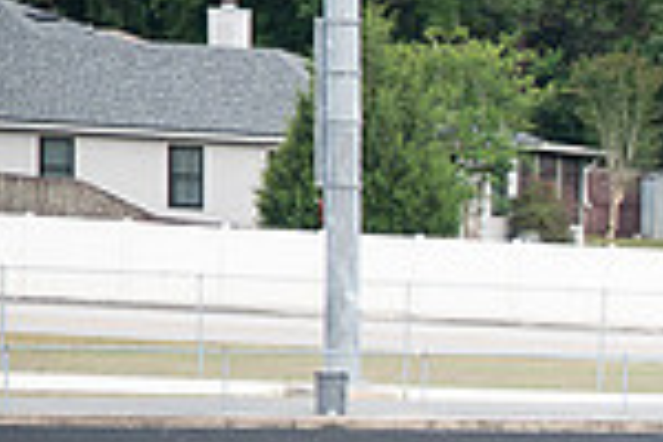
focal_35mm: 469
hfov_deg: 4.3
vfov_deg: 2.9
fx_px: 8637
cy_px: 796
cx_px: 1663
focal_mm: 82
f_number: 4
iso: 100
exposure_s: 1/200
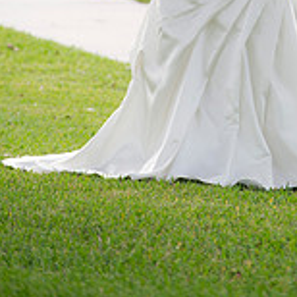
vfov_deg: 3.5
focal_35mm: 496
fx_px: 4815
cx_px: 265
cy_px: -133
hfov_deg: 3.5
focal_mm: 200
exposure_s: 1/250
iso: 320
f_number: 4
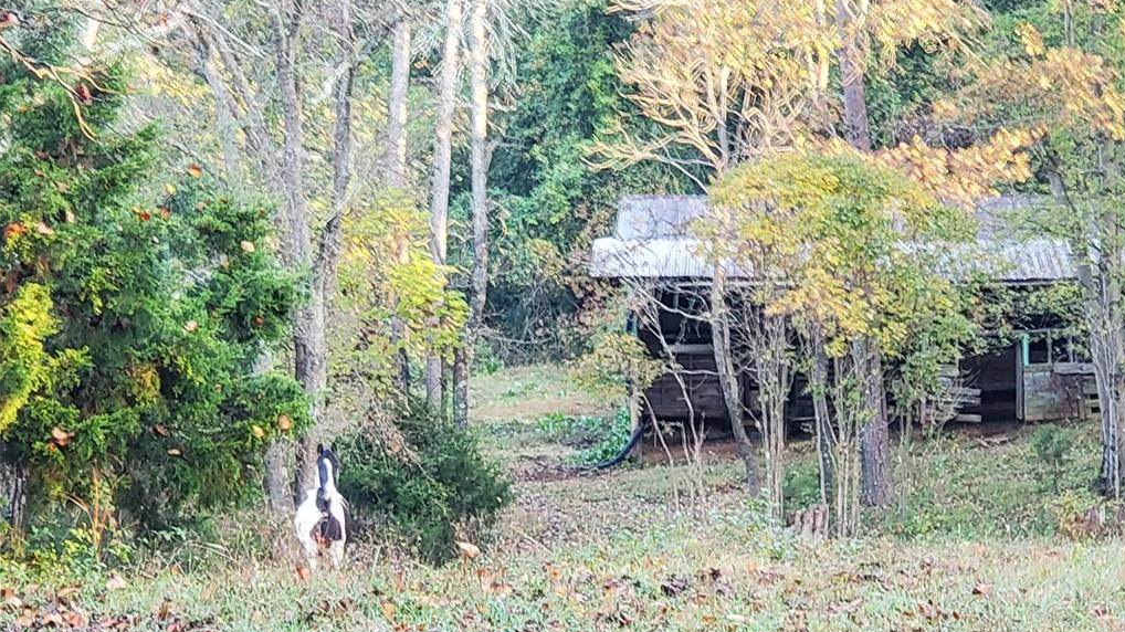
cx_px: 565
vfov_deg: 21.0
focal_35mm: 57
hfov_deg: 36.6
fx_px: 1700
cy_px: 415
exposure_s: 1/33
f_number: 2.4
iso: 160
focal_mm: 6
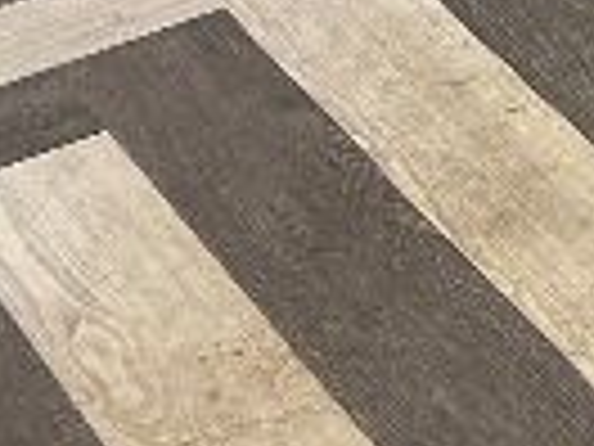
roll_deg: +0.7
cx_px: 1926
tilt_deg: -15.6
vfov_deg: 6.6
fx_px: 3466
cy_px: -919
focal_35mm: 202
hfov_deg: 8.0
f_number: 1.5
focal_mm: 5.7
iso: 80
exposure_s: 1/120
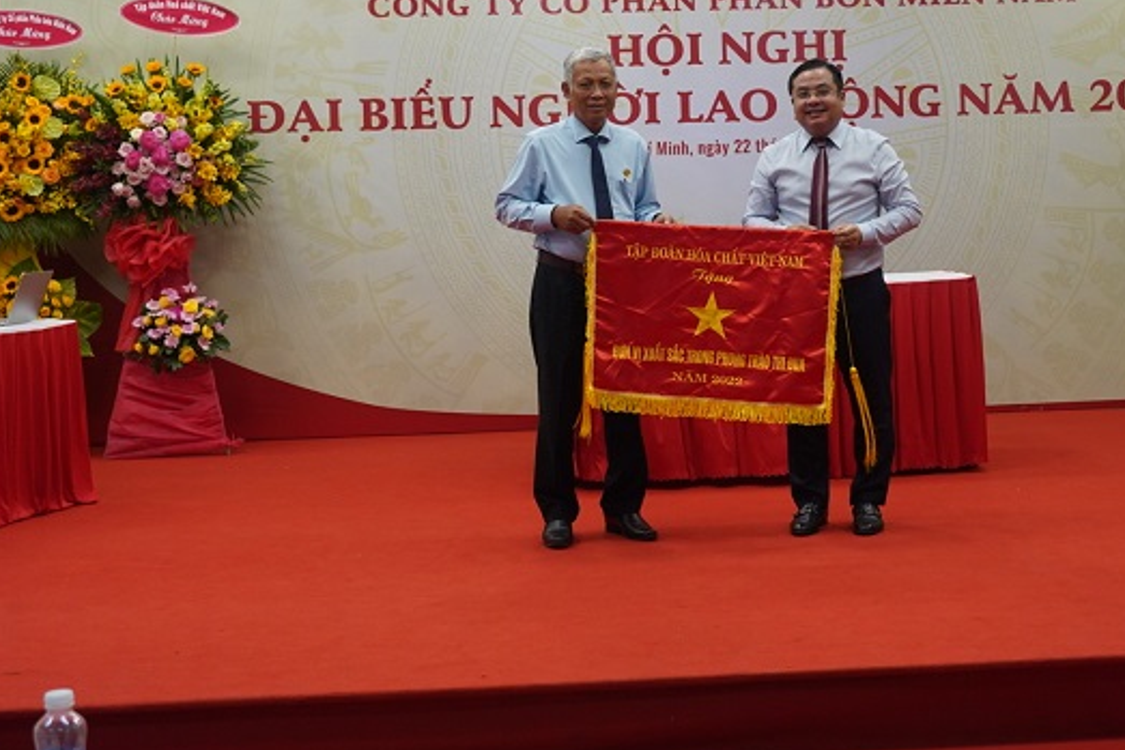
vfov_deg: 23.7
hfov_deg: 35.0
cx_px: 660
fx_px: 1782
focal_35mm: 57
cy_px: 258
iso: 1250
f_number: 5.6
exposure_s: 1/125
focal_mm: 42
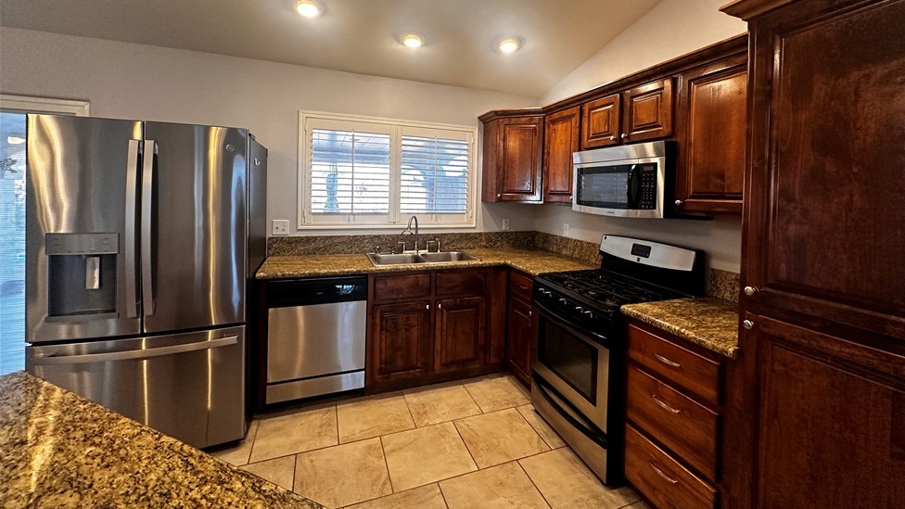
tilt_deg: -0.8
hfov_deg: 99.3
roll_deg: -0.9
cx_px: 474
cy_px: 198
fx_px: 384
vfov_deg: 66.3
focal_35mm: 16
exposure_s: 1/120
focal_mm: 2.22
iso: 320
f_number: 2.2
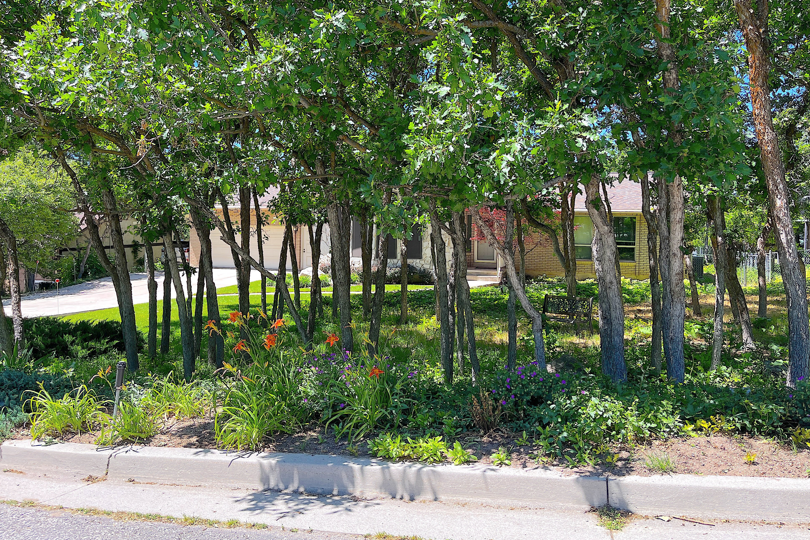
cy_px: 230
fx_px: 630
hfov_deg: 65.5
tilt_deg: -2.5
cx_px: 394
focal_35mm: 28
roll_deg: -0.8
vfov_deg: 46.3
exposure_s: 1/657
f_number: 1.6
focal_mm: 5.1
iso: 50
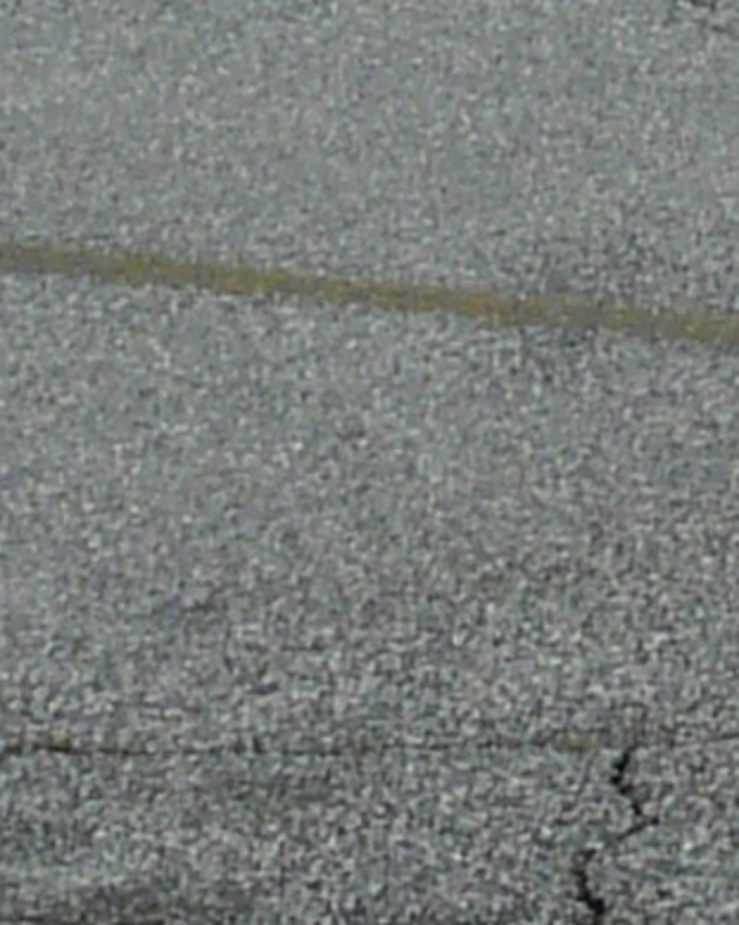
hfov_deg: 5.3
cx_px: 1186
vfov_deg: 6.1
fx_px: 7849
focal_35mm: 287
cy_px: -1981
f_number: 6.3
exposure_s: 1/400
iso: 100
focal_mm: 5.7
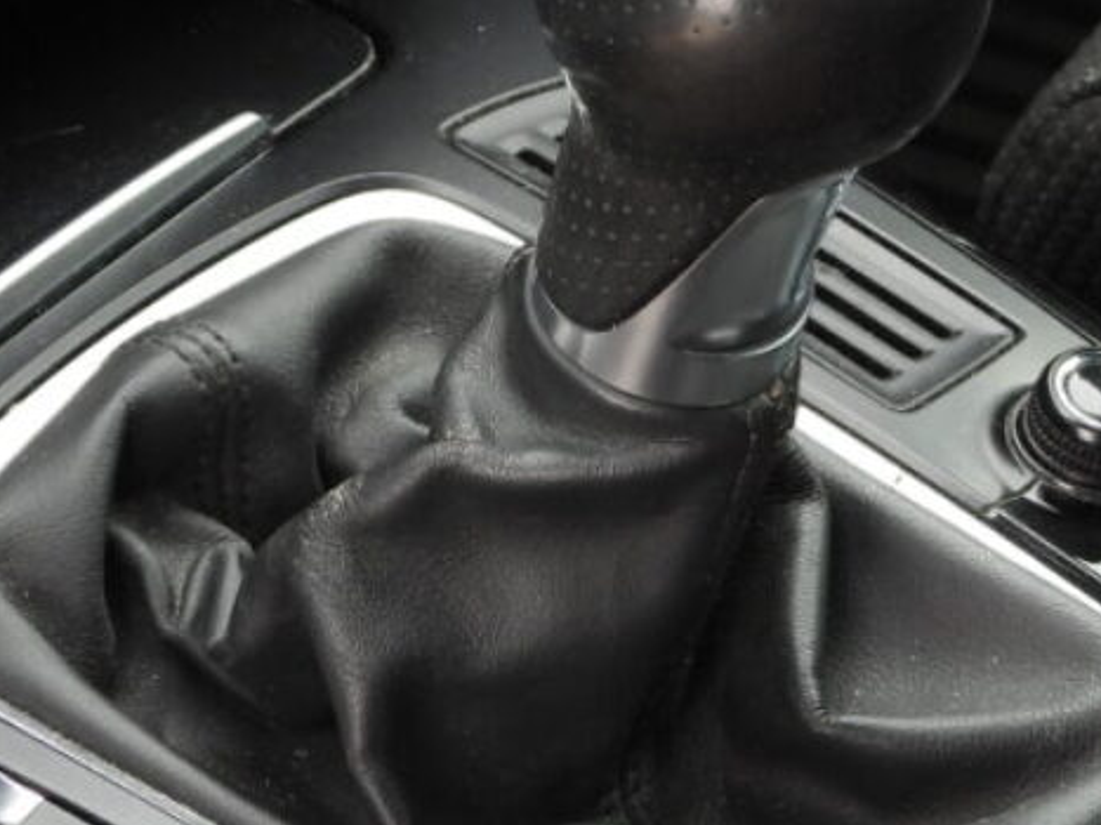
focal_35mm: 244
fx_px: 7759
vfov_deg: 6.1
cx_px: 613
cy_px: 575
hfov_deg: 8.1
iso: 100
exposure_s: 1/60
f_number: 3.5
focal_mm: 14.4
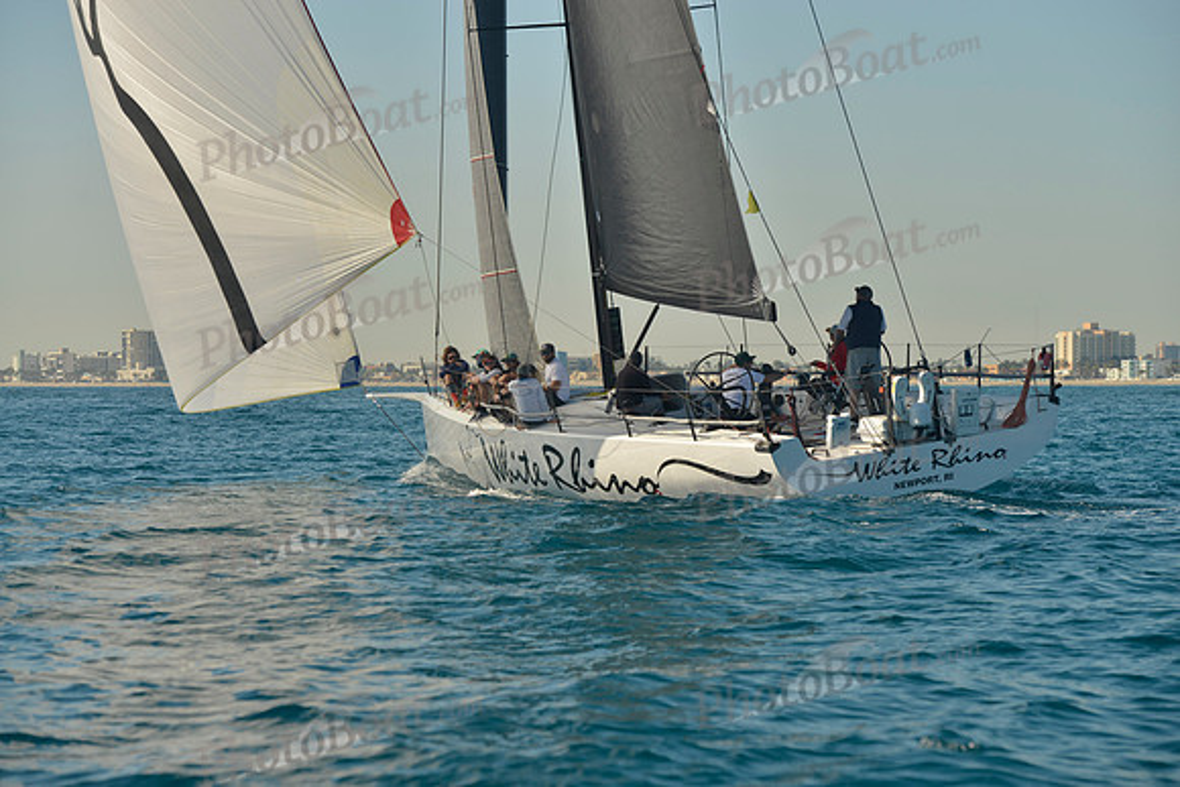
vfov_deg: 12.5
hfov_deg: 18.6
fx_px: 3606
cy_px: 394
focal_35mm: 110
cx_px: 590
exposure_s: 1/800
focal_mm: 110
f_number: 6.3
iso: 200
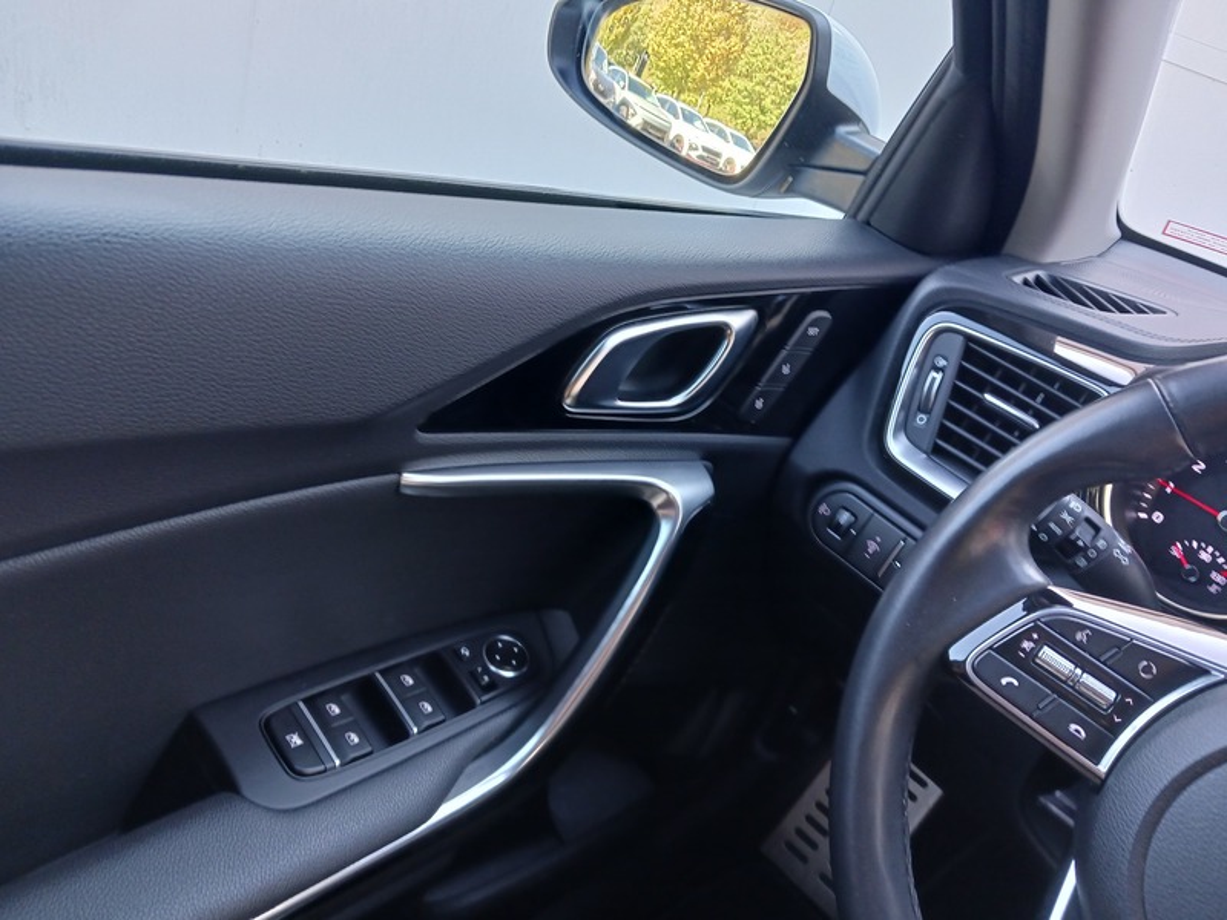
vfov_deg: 51.4
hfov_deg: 65.3
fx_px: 957
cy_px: 460
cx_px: 614
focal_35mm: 27
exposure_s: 1/50
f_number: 1.8
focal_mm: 4
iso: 125
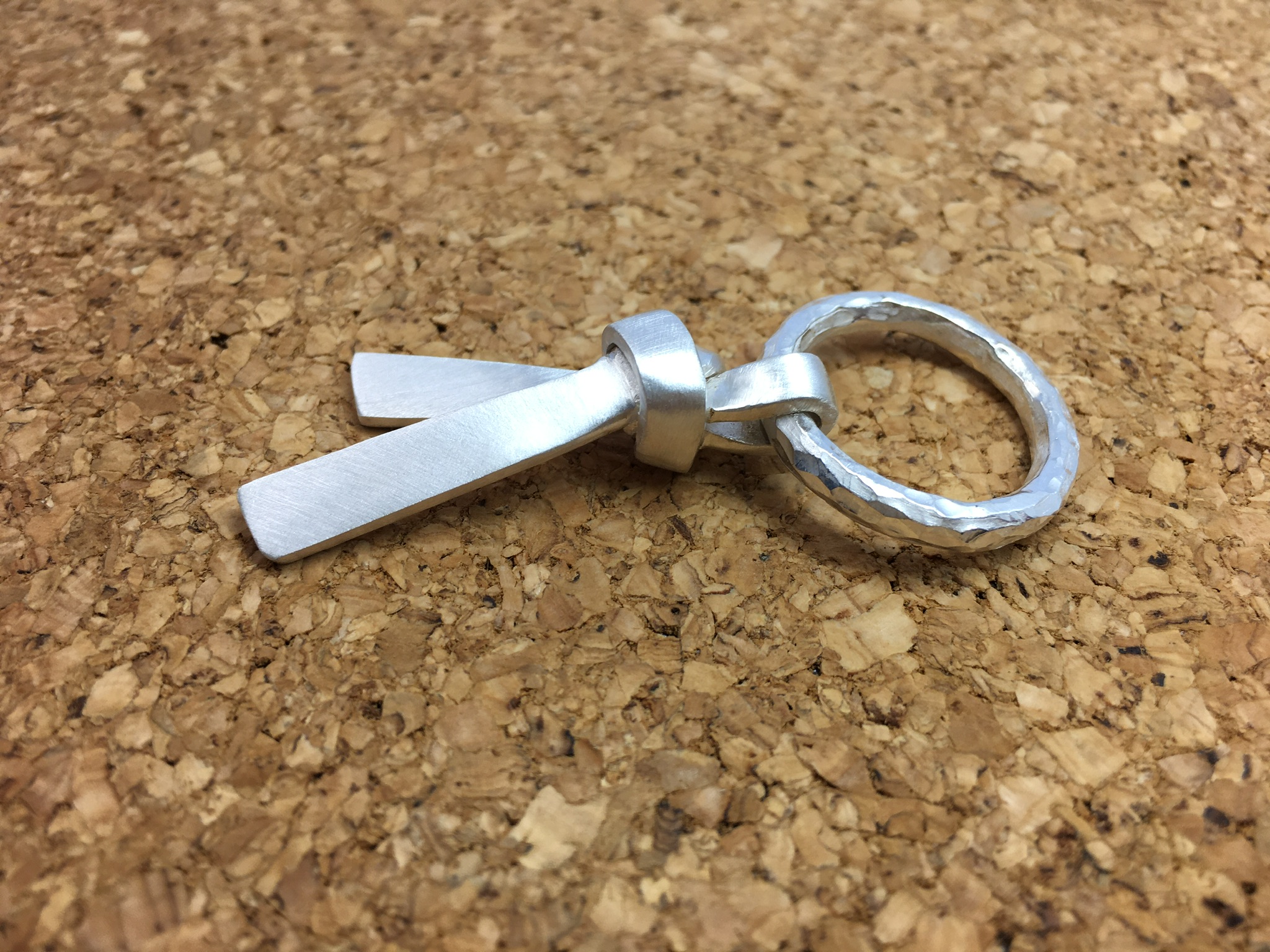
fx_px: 1064
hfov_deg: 61.7
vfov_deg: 48.2
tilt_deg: -43.1
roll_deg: -2.8
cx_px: 635
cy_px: 476
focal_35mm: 29
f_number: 2.2
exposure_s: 1/128
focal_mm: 4.15
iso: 25
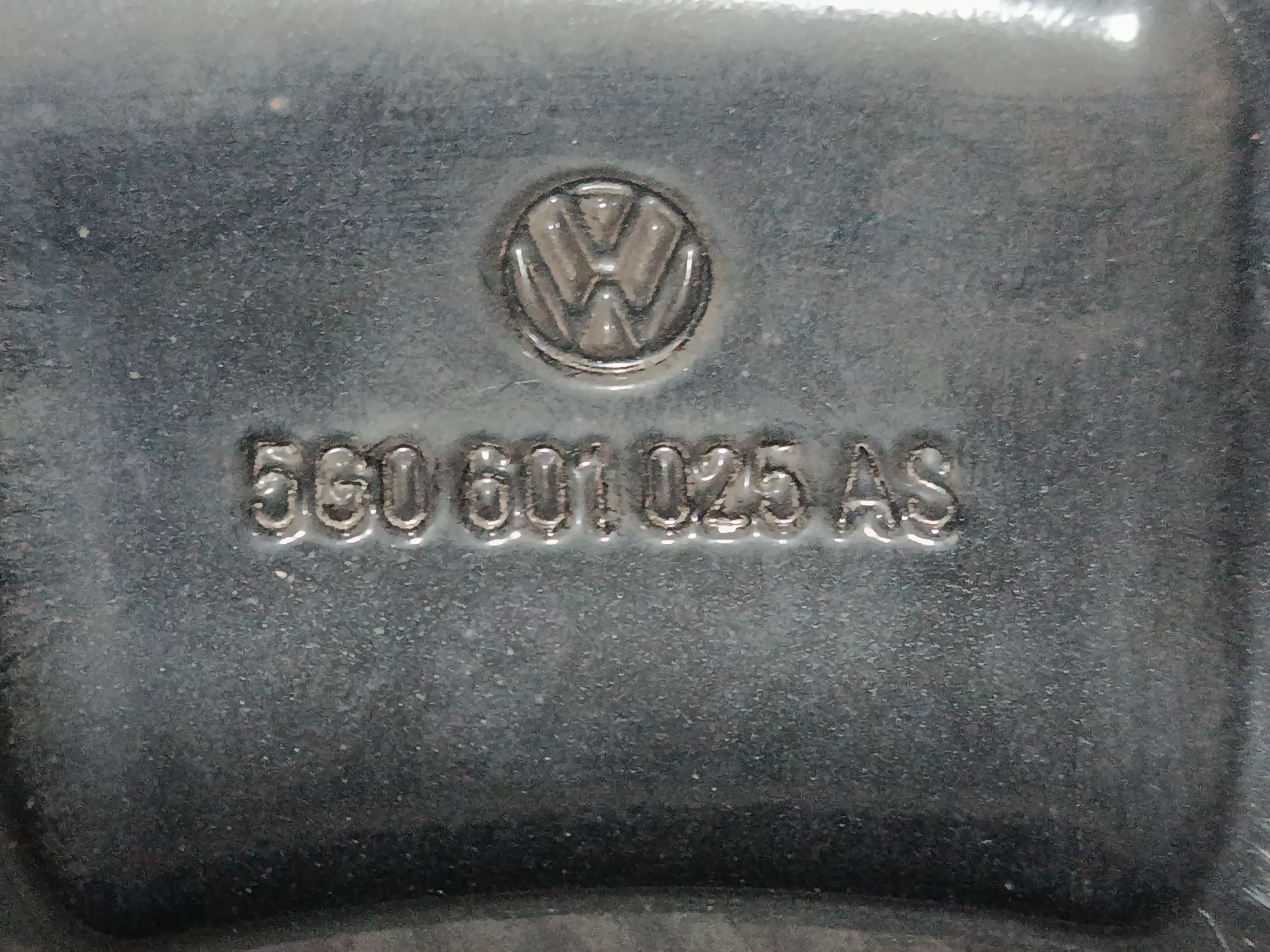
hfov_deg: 31.2
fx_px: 2275
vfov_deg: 23.7
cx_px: 635
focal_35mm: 62
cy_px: 476
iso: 3600
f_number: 1.7
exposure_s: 1/20
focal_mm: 5.24
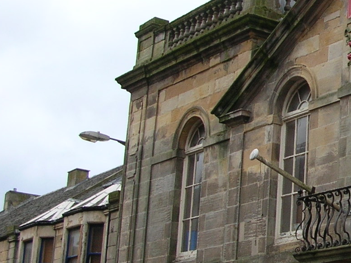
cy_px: 117
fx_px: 1044
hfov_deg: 17.8
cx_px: 468
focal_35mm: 103
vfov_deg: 14.4
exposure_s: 1/135
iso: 50
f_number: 2.8
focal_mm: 5.8
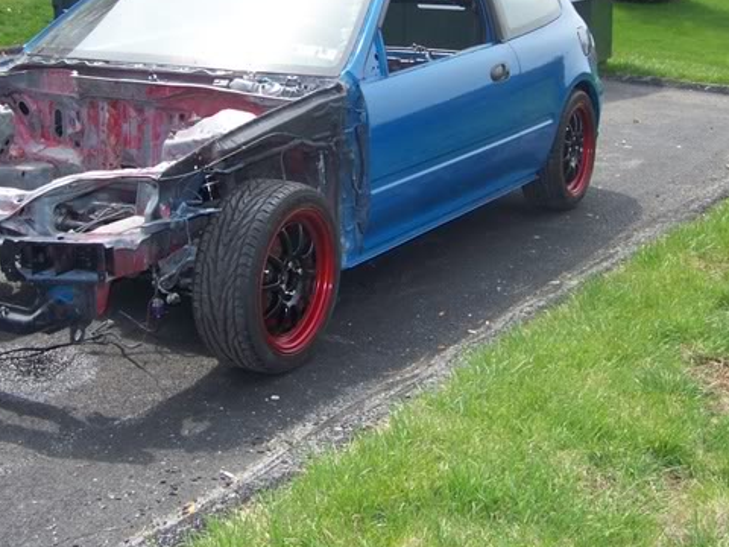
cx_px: 340
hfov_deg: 32.2
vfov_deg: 24.2
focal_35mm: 60
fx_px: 1264
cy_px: 143
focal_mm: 5.85
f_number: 2.8
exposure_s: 1/400
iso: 64
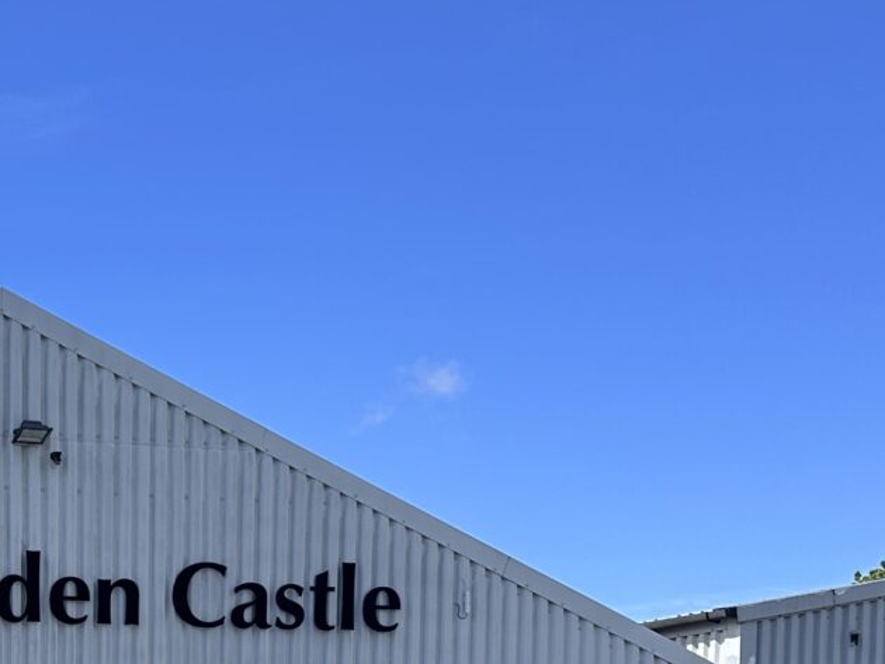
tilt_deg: -3.7
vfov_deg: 17.0
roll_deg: -0.1
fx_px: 1995
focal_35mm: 78
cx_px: -90
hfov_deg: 23.5
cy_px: 1014
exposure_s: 1/3597
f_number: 1.78
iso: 80
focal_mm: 6.86
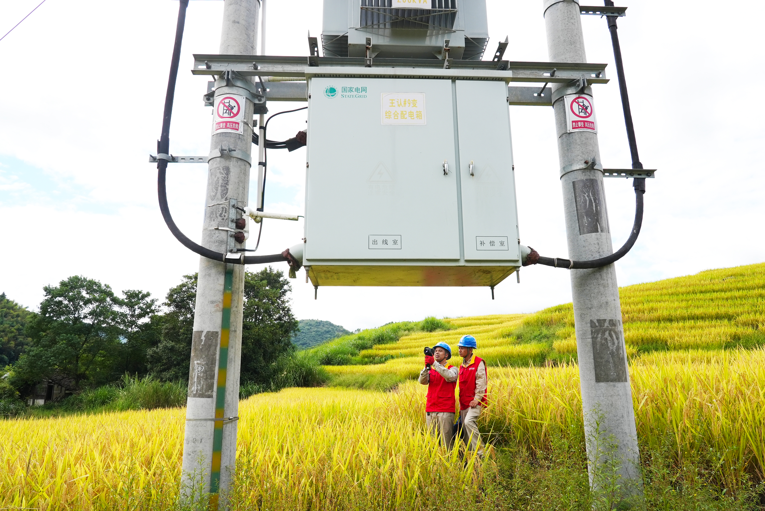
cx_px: 382
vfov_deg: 53.2
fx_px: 510
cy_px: 256
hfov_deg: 73.7
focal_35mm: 24
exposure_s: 1/800
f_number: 8
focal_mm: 24
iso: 800
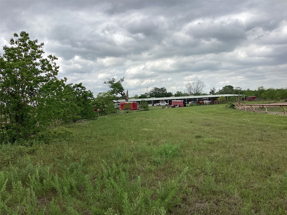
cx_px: 144
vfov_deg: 45.4
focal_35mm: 31
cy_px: 108
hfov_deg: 58.4
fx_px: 257
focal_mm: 3.3
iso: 25
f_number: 2.4
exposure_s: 1/1274
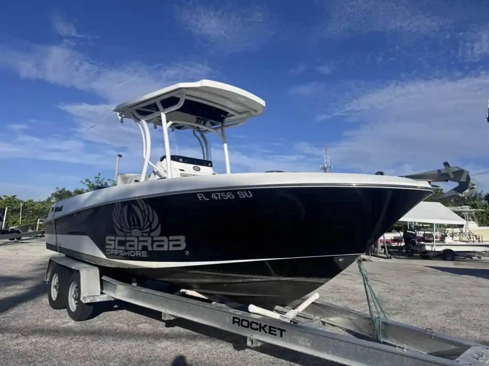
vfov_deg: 56.8
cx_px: 244
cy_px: 183
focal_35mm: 24
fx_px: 339
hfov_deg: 71.6
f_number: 1.78
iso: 80
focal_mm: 6.76
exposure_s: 1/7092
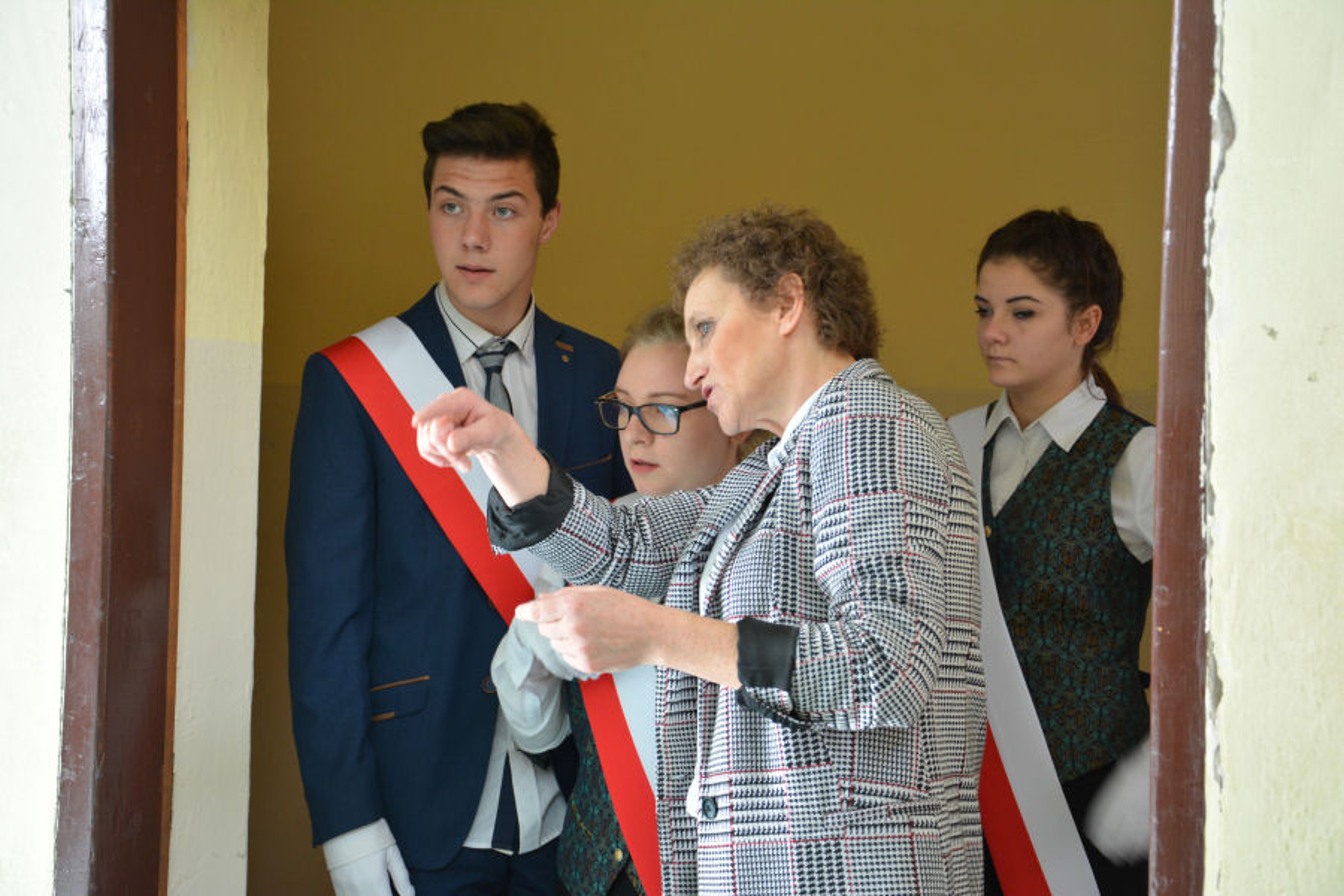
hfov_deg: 35.1
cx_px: 672
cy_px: 448
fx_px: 2128
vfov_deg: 23.8
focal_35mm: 57
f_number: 4.5
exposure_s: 1/60
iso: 450
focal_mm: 38
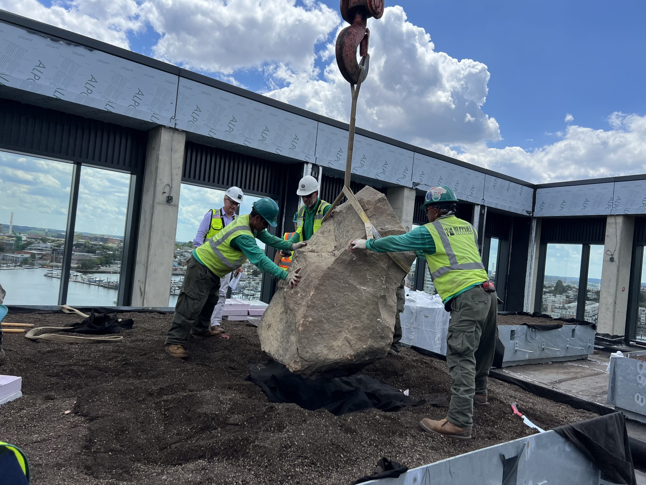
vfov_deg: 53.1
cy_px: 242
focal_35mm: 26
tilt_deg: +1.9
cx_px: 323
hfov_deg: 67.3
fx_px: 485
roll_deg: -5.3
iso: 50
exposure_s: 1/4115
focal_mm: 5.7
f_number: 1.5
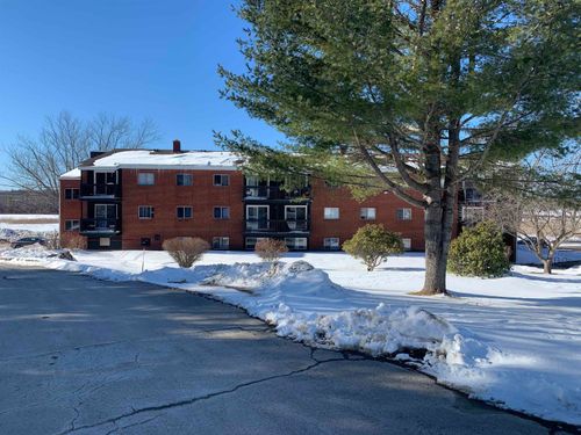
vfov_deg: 53.1
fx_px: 436
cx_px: 290
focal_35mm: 26
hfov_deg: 67.3
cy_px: 218
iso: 25
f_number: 1.8
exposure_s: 1/1718
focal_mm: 4.25
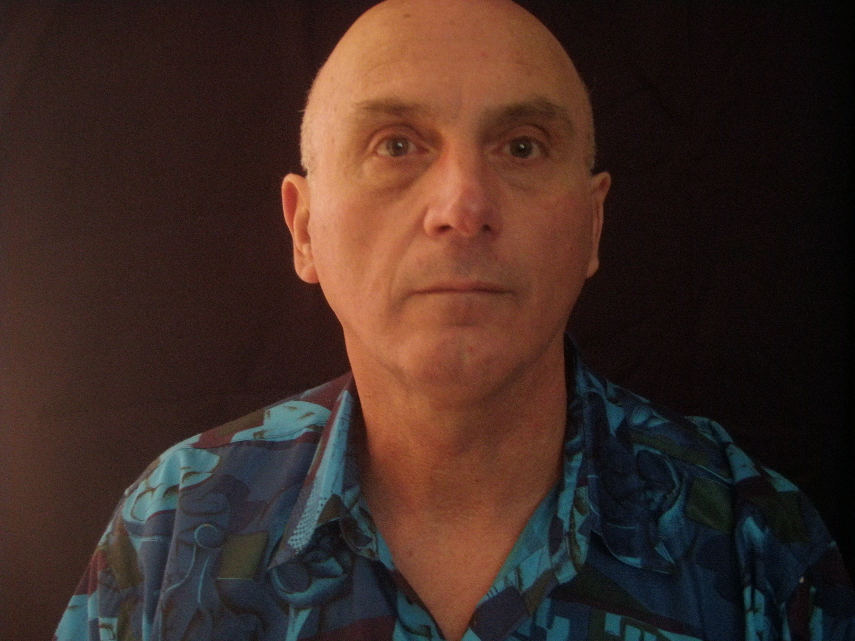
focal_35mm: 51
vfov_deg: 28.6
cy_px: 320
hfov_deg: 37.5
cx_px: 428
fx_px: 1260
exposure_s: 1/4
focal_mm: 9.13
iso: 400
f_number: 4
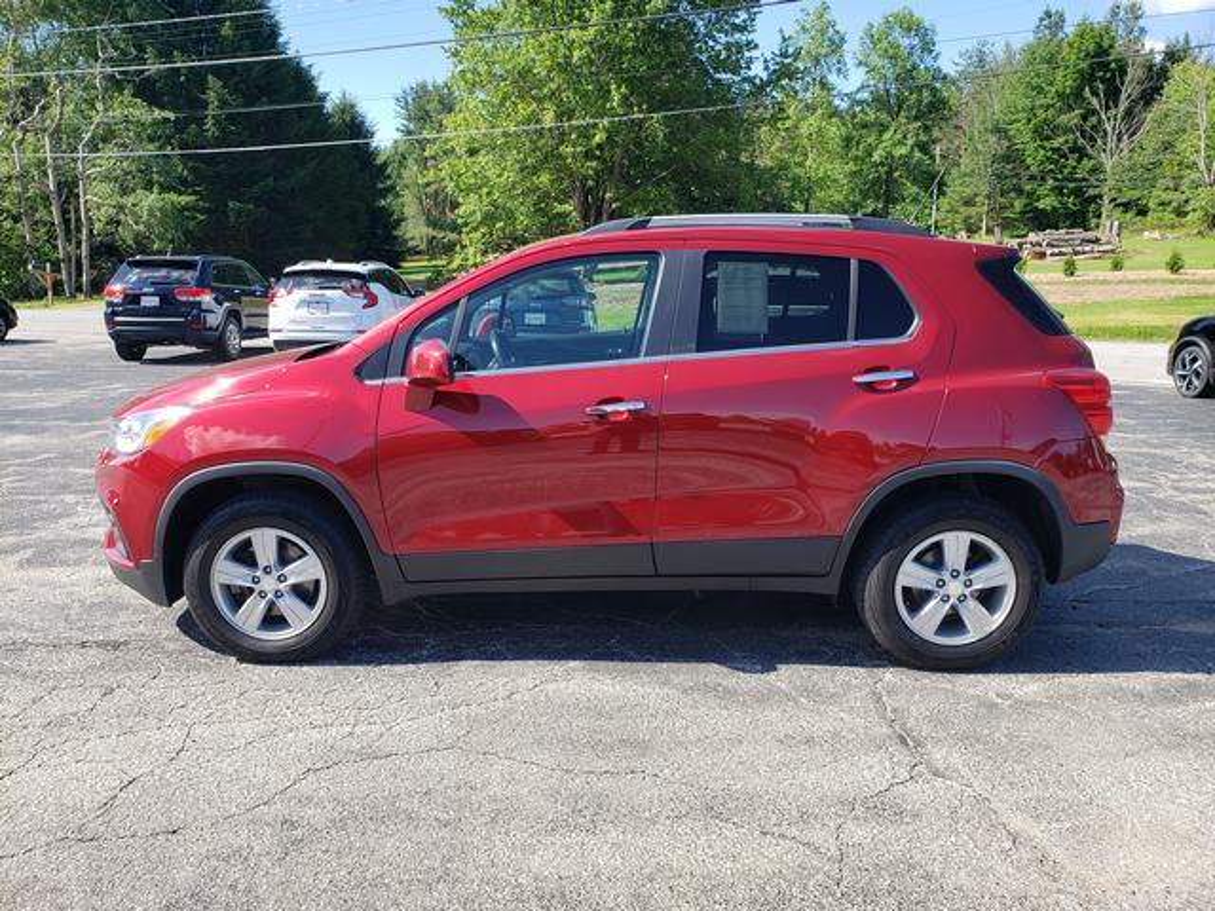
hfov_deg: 67.3
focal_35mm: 26
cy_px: 456
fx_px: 913
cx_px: 608
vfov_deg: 53.1
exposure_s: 1/589
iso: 50
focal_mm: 4.3
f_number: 2.4
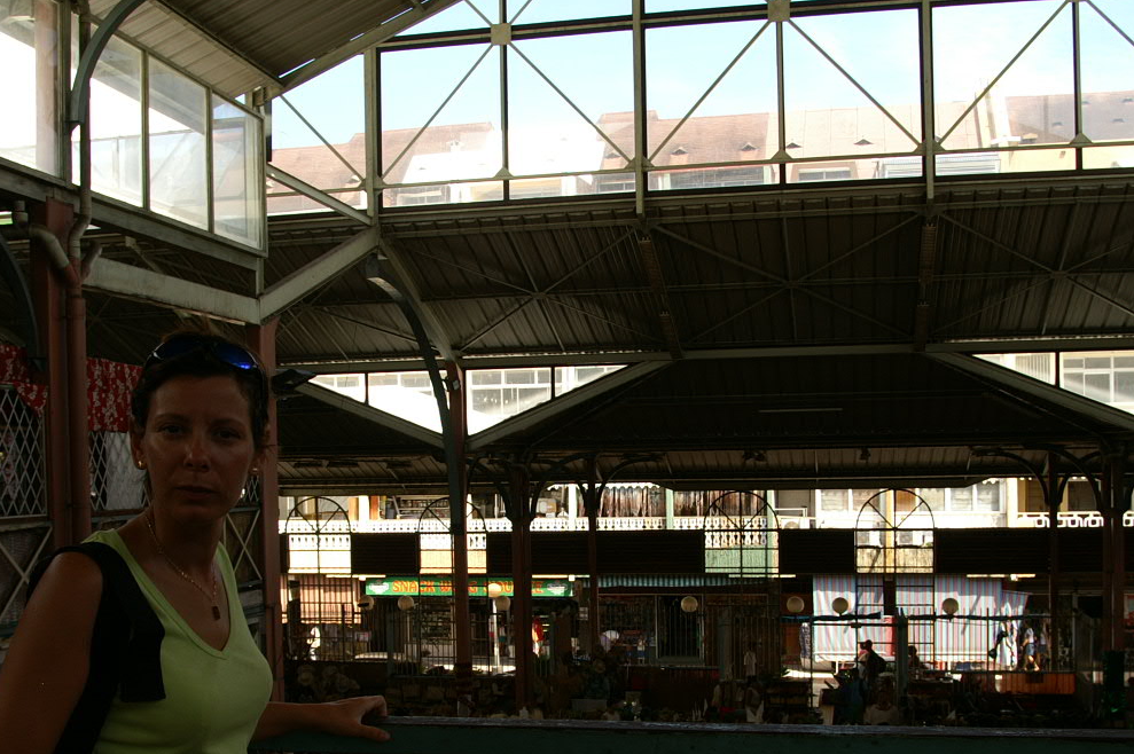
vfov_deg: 33.9
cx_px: 578
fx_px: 1220
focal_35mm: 39
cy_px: 523
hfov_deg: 49.8
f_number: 6.3
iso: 100
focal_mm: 17
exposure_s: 1/125
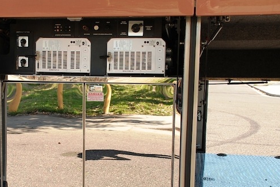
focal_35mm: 59
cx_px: 89
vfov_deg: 22.9
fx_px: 459
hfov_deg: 33.6
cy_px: 128
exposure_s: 1/125
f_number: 5.6
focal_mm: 24
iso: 100
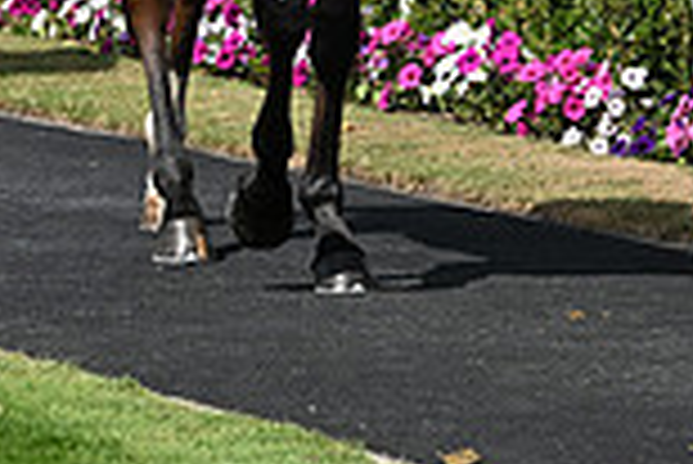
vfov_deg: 2.9
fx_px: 9075
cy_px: -367
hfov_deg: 4.4
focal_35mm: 471
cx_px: 112
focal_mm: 125
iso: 400
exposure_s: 1/2500
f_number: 5.6
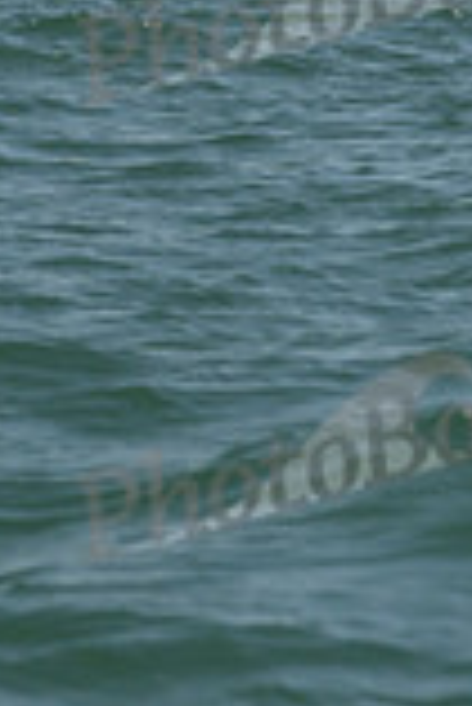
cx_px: -155
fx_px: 6240
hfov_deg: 4.3
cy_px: -180
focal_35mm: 318
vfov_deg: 6.4
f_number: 4.5
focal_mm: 86
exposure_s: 1/1600
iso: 400
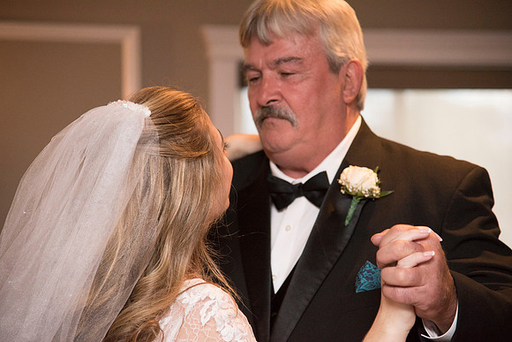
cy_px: 171
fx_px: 1707
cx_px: 256
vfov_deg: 11.4
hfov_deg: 17.1
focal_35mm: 120
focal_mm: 120
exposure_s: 1/200
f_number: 4
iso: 2000
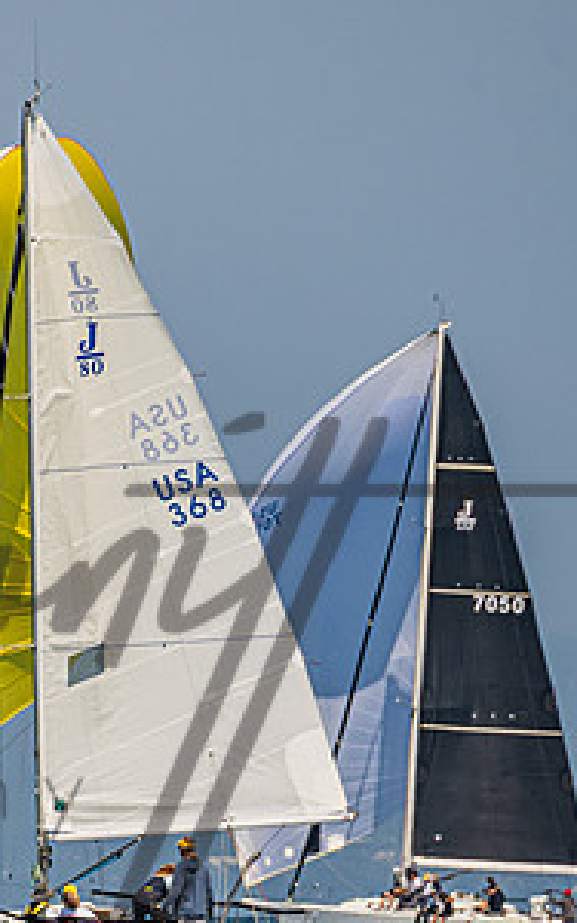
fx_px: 23687
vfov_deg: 2.2
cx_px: -13
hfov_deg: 1.4
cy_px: 507
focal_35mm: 941
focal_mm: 350
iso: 500
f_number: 8
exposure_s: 1/2000
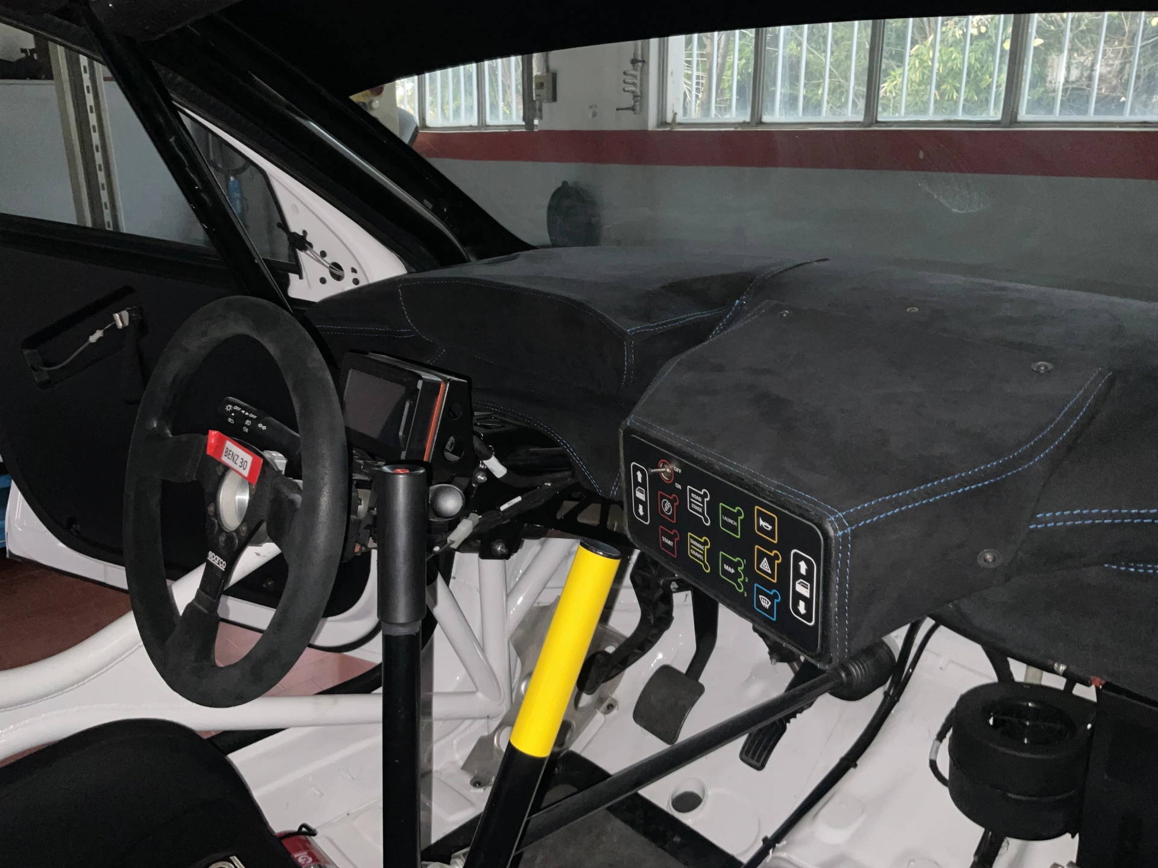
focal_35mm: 29
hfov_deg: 61.7
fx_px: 970
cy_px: 434
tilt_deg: -19.2
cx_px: 579
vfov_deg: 48.2
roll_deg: -0.2
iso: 64
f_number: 1.8
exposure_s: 1/25
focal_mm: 3
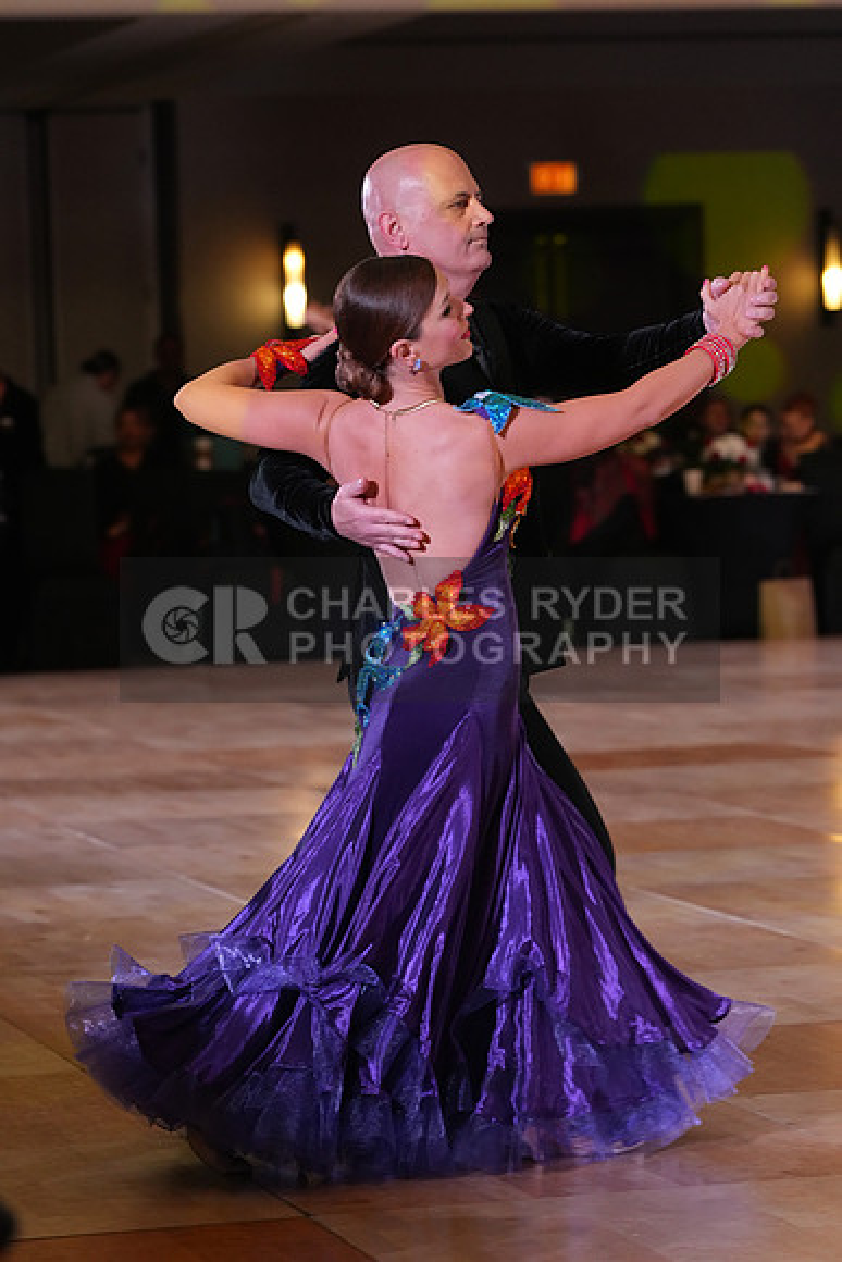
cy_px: 631
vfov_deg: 14.5
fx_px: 4943
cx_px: 421
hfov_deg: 9.7
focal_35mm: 141
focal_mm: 141
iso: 3200
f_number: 5
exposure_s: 1/250
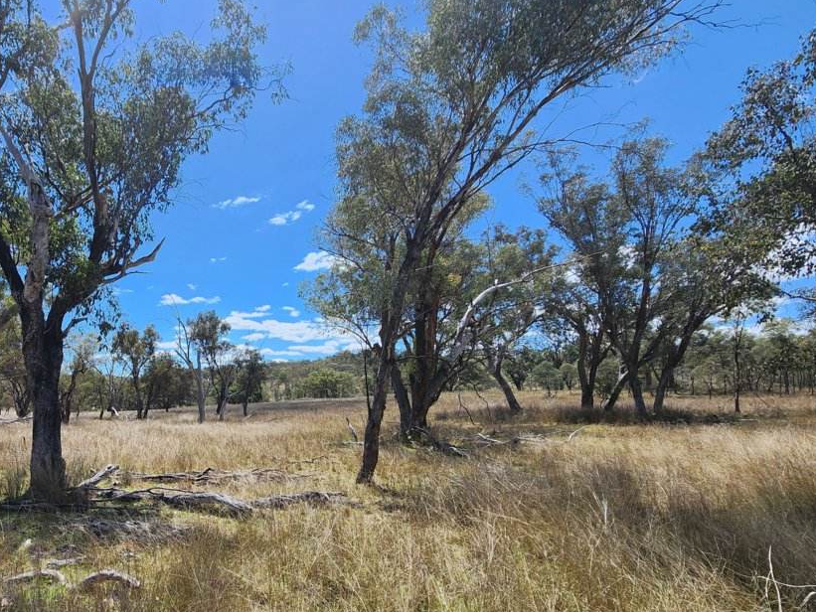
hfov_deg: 79.9
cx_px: 233
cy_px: 394
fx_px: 448
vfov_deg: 67.3
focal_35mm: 19
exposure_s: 1/1343
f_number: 2.2
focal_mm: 2.2
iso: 50
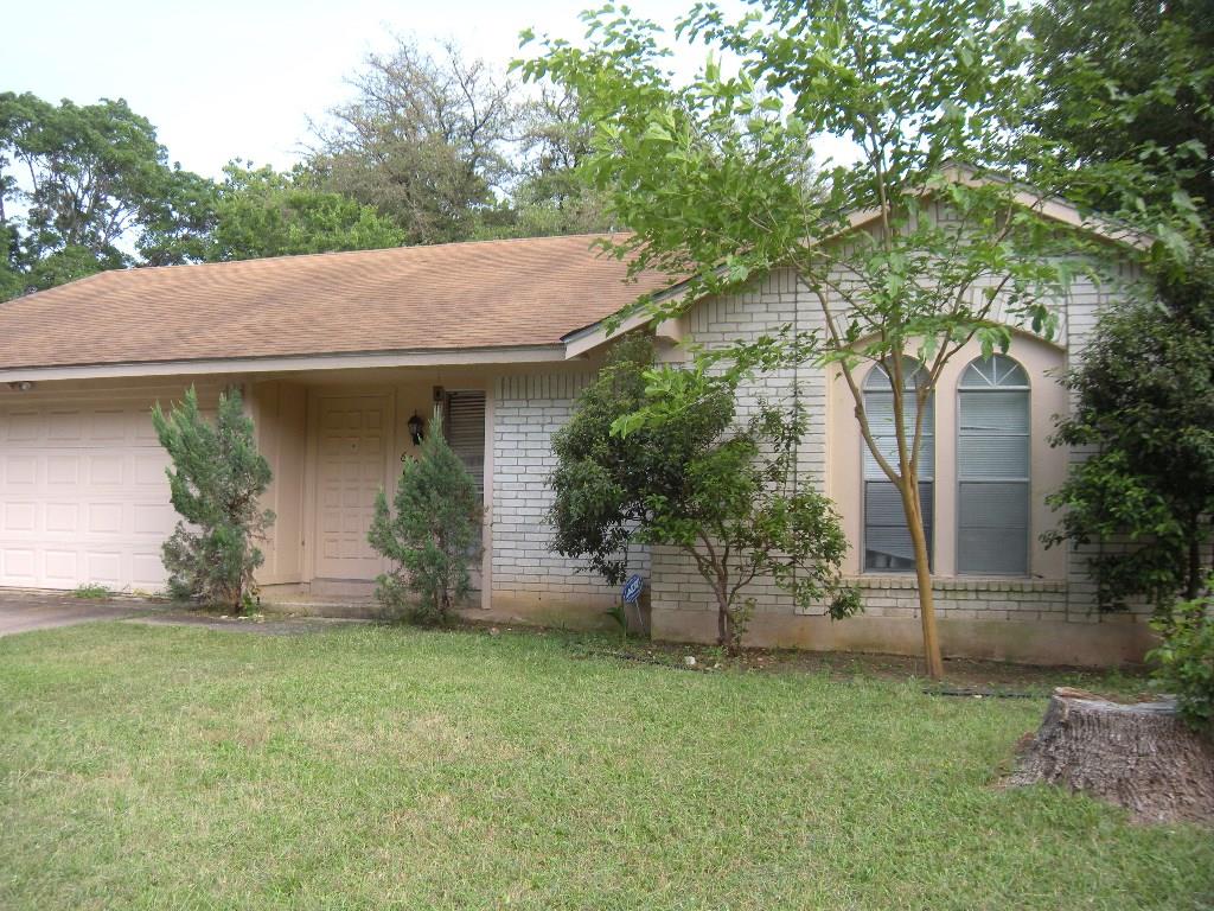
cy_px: 456
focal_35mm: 35
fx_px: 1227
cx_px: 607
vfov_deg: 40.7
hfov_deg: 52.6
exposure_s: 1/120
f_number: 3.8
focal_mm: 5.9
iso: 64
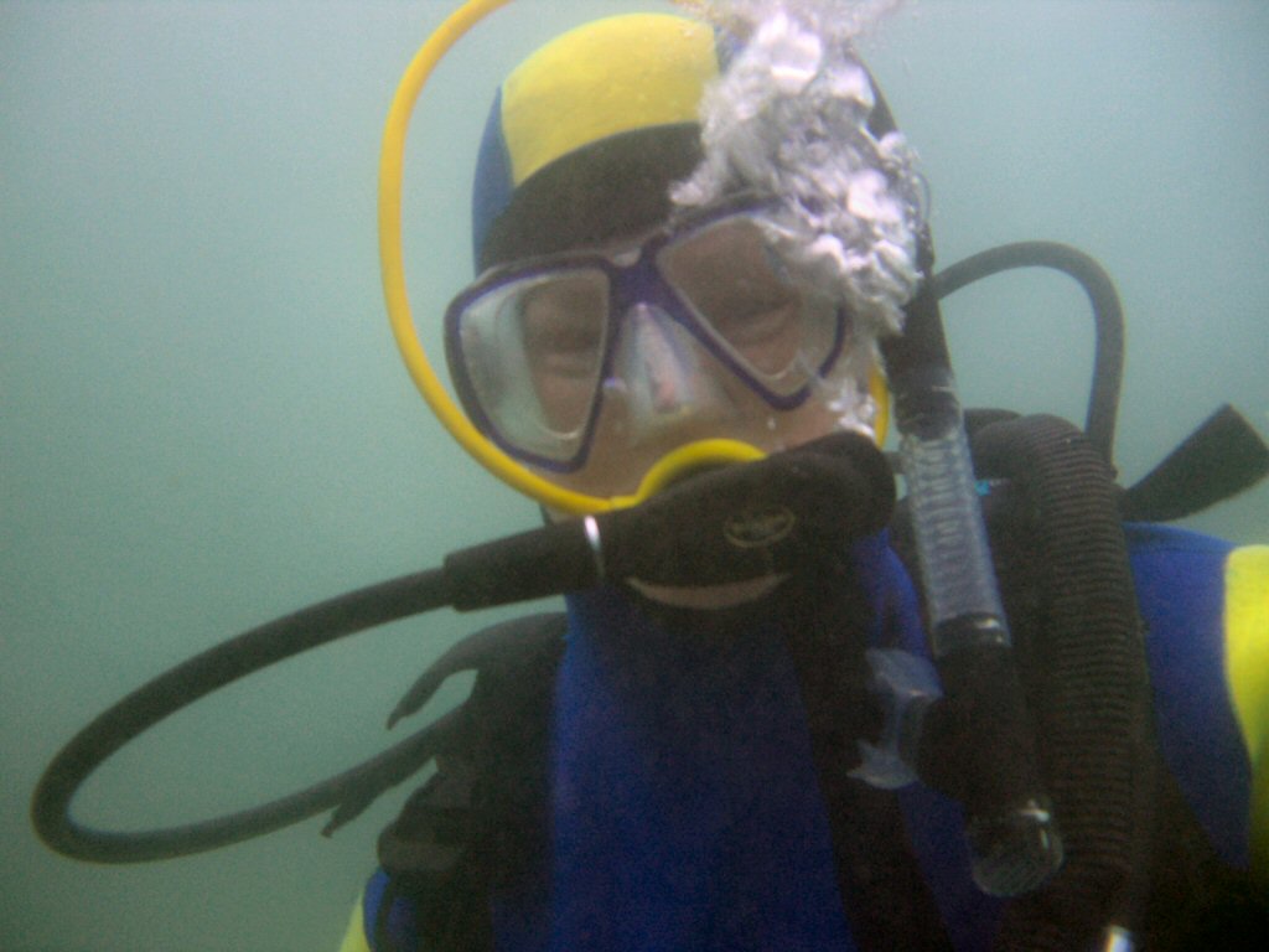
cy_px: 476
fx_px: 1393
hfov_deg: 49.0
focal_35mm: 38
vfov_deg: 37.7
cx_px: 634
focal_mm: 7.9
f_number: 2.8
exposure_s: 1/100
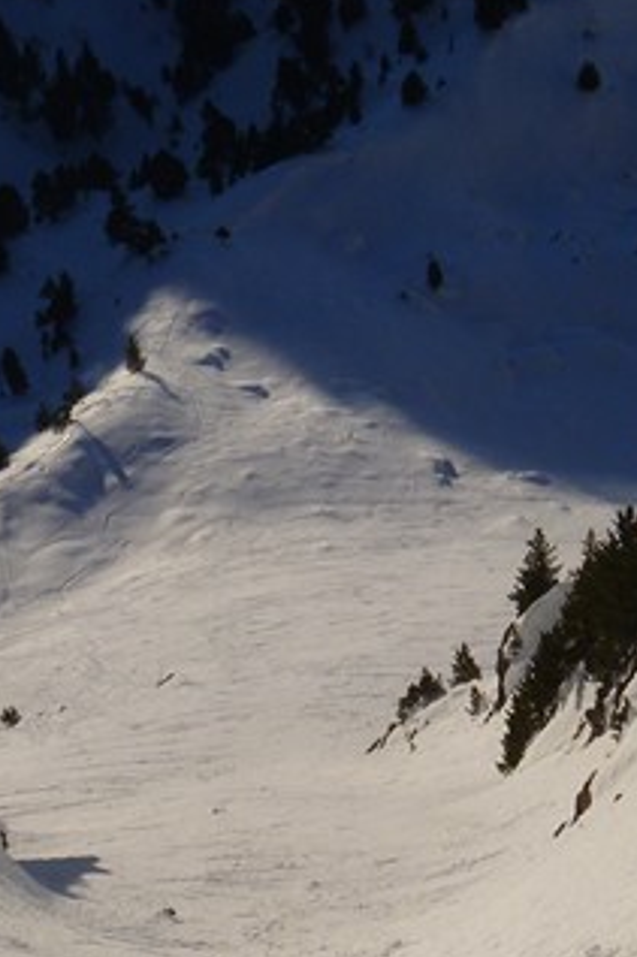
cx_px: 317
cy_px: 879
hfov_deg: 14.8
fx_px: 2444
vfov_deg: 21.6
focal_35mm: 92
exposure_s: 1/640
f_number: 5.6
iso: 80
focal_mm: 6.3
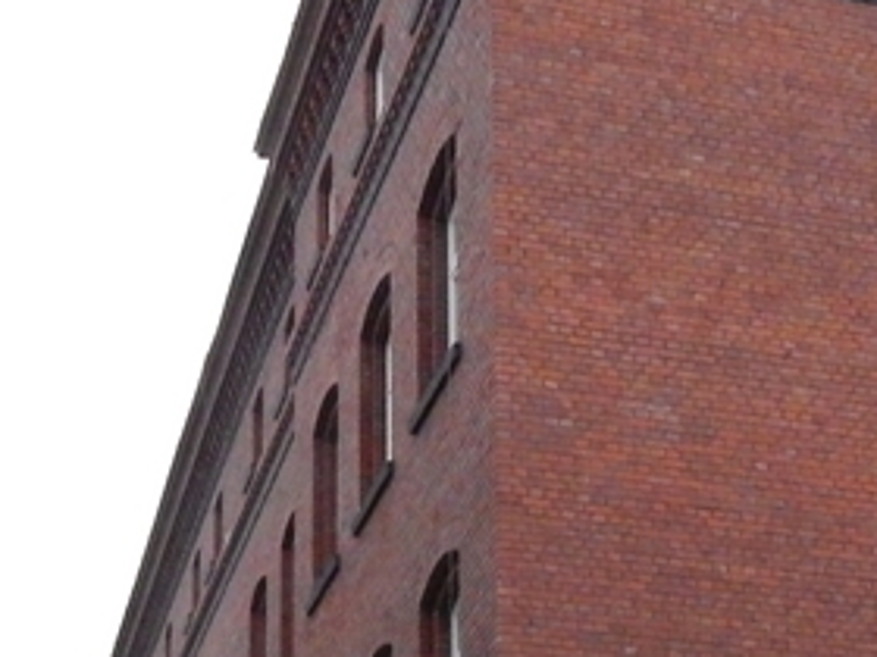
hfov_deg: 23.8
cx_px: 536
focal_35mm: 82
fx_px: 2077
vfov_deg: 16.0
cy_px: 1070
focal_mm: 4
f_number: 6
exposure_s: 1/1500
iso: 800
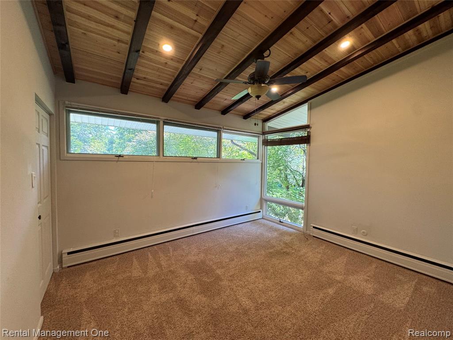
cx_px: 226
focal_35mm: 14
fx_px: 183
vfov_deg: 85.7
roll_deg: -1.3
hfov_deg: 102.1
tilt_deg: -2.5
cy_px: 170
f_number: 2.2
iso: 125
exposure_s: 1/120
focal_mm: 2.22
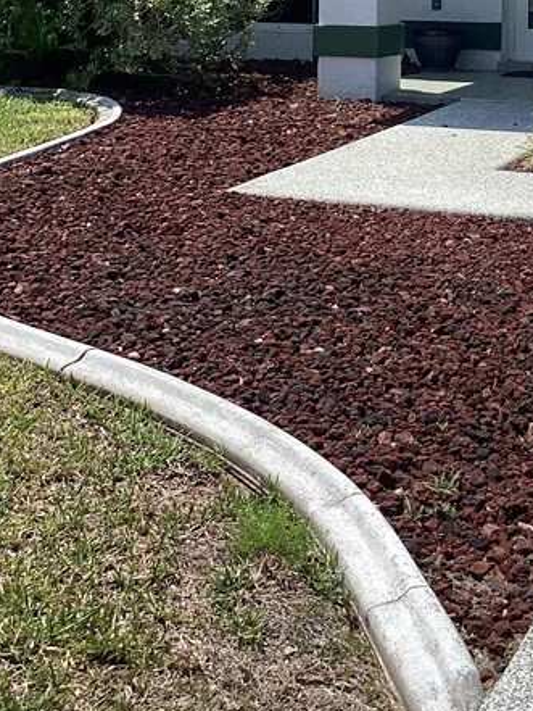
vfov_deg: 25.8
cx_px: 422
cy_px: 23
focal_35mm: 72
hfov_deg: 20.2
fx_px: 1477
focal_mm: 3.3
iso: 25
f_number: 2.4
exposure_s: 1/1698
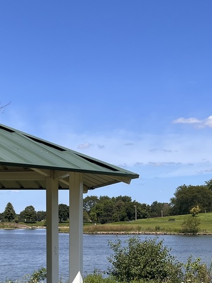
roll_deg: +0.7
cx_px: 120
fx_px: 613
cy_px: 244
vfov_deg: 25.3
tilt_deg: -2.8
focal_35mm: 75
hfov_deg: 19.6
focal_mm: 5.7
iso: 50
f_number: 1.5
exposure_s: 1/4274
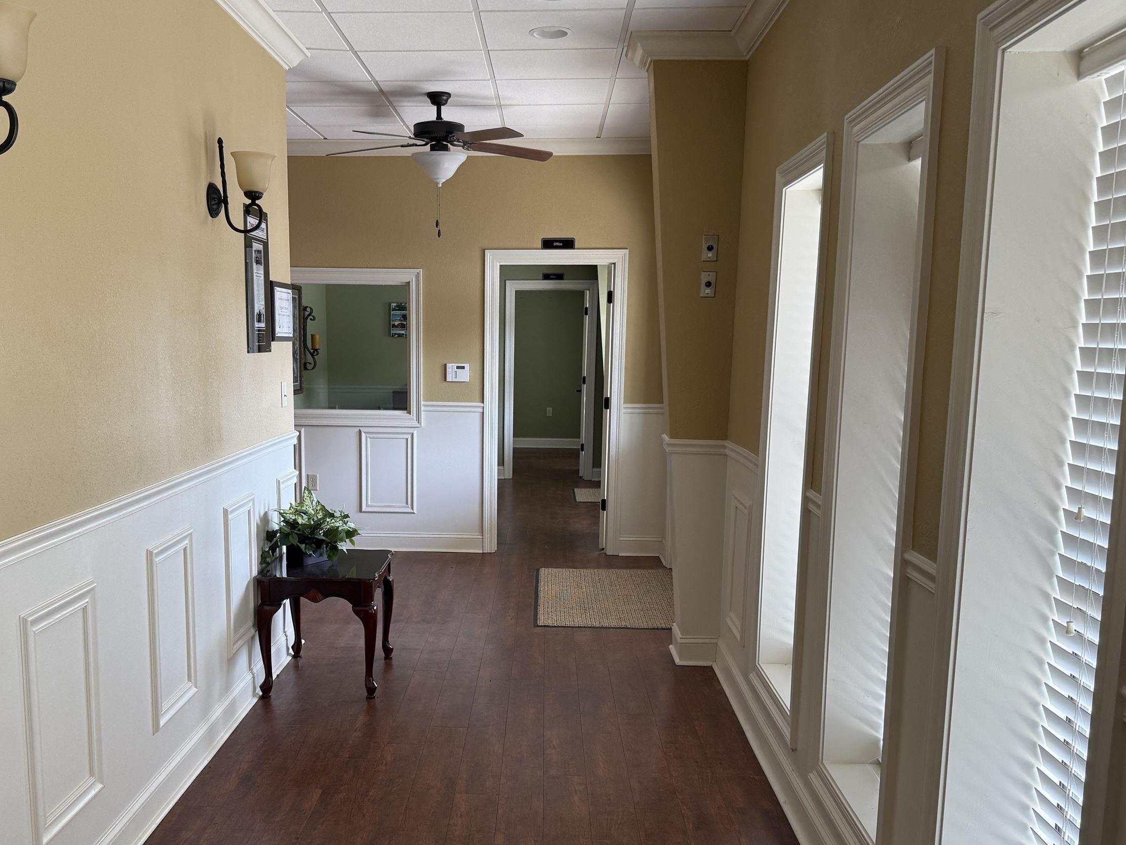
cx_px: 469
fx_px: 1074
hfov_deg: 55.1
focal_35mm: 33
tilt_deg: -8.4
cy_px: 516
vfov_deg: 42.7
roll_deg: -0.3
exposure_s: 1/120
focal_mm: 6.76
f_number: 1.78
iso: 125
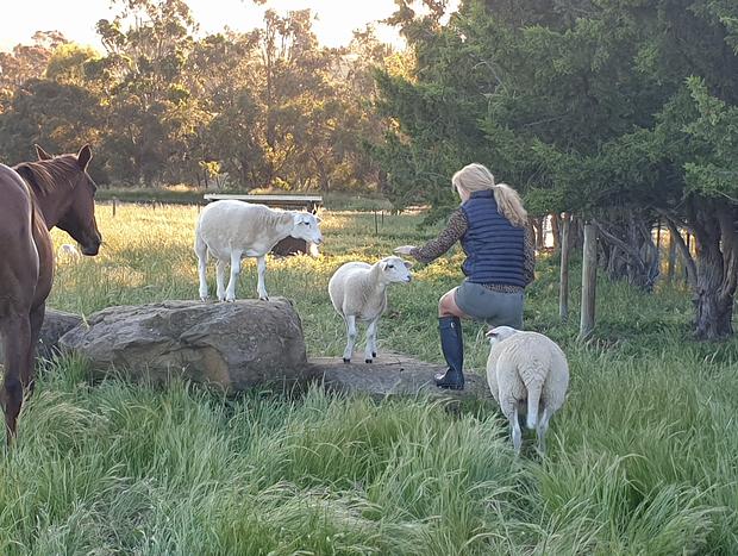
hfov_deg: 67.2
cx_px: 369
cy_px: 278
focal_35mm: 26
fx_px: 555
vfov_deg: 53.2
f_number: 2.4
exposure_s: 1/100
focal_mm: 4.3
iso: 50
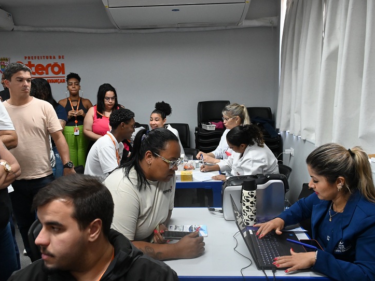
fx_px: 325
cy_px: 141
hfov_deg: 59.9
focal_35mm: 30
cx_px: 178
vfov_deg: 46.8
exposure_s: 1/200
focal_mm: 18
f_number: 5.6
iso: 3600
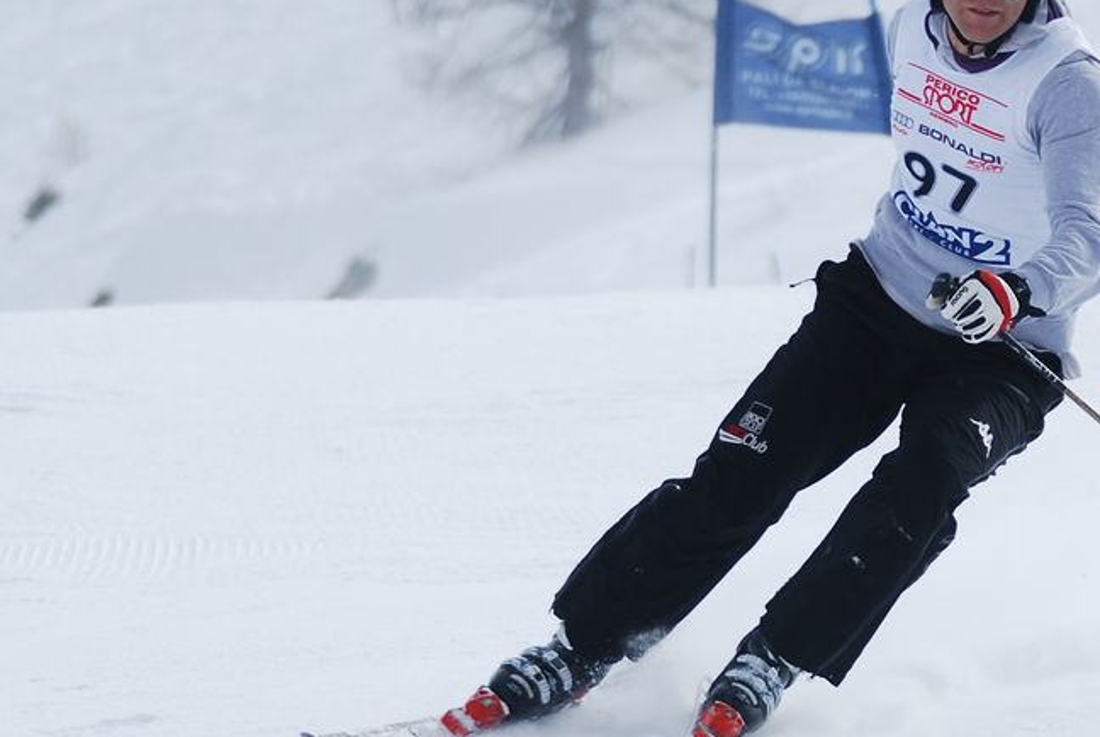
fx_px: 18702
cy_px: 505
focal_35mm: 611
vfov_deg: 2.3
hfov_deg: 3.4
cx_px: 991
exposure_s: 1/1000
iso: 100
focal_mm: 165
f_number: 5.3
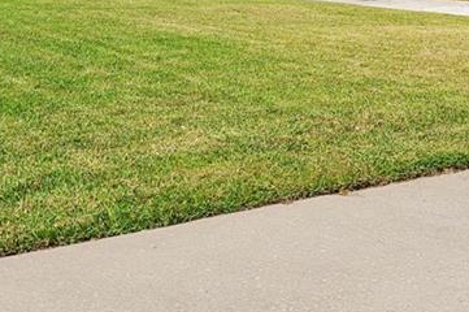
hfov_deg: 27.8
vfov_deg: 17.8
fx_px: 924
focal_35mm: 71
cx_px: 385
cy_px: -109
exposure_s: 1/200
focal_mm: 16
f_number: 10
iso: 100
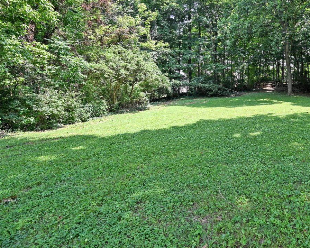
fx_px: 202
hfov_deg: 67.3
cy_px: 102
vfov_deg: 62.7
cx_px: 252
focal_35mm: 22
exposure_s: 1/250
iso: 200
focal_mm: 14
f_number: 5
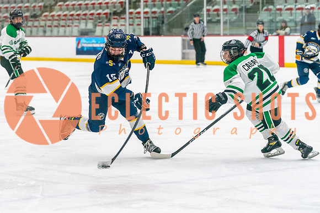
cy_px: 107
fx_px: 1092
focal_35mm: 123
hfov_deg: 16.6
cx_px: 95
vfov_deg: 11.2
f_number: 2.8
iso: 3200
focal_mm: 86
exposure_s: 1/1250
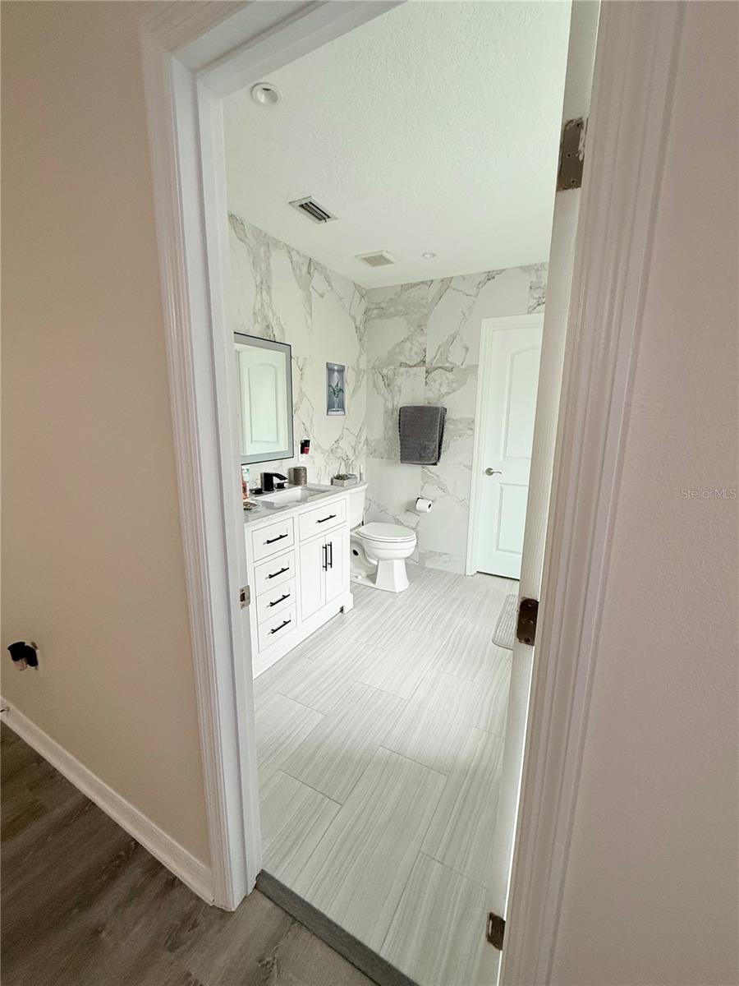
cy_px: 493
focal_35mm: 14
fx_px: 399
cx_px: 370
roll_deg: -1.1
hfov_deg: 85.7
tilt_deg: -11.6
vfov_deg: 102.1
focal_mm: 2.22
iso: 250
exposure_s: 1/120
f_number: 2.2
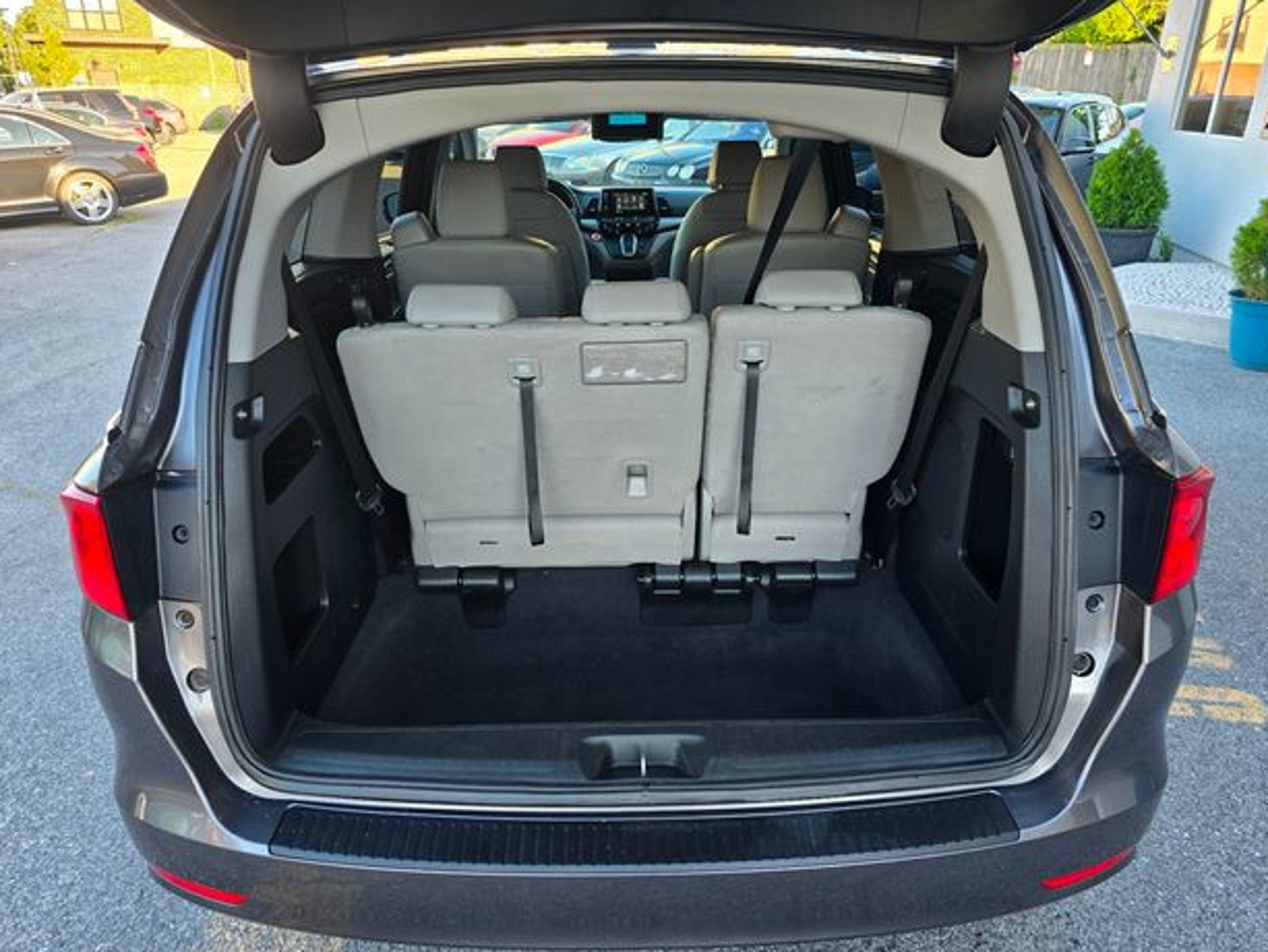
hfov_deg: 71.6
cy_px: 488
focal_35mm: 24
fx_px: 879
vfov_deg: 56.8
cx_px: 621
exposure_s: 1/180
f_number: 1.7
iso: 64
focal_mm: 6.3
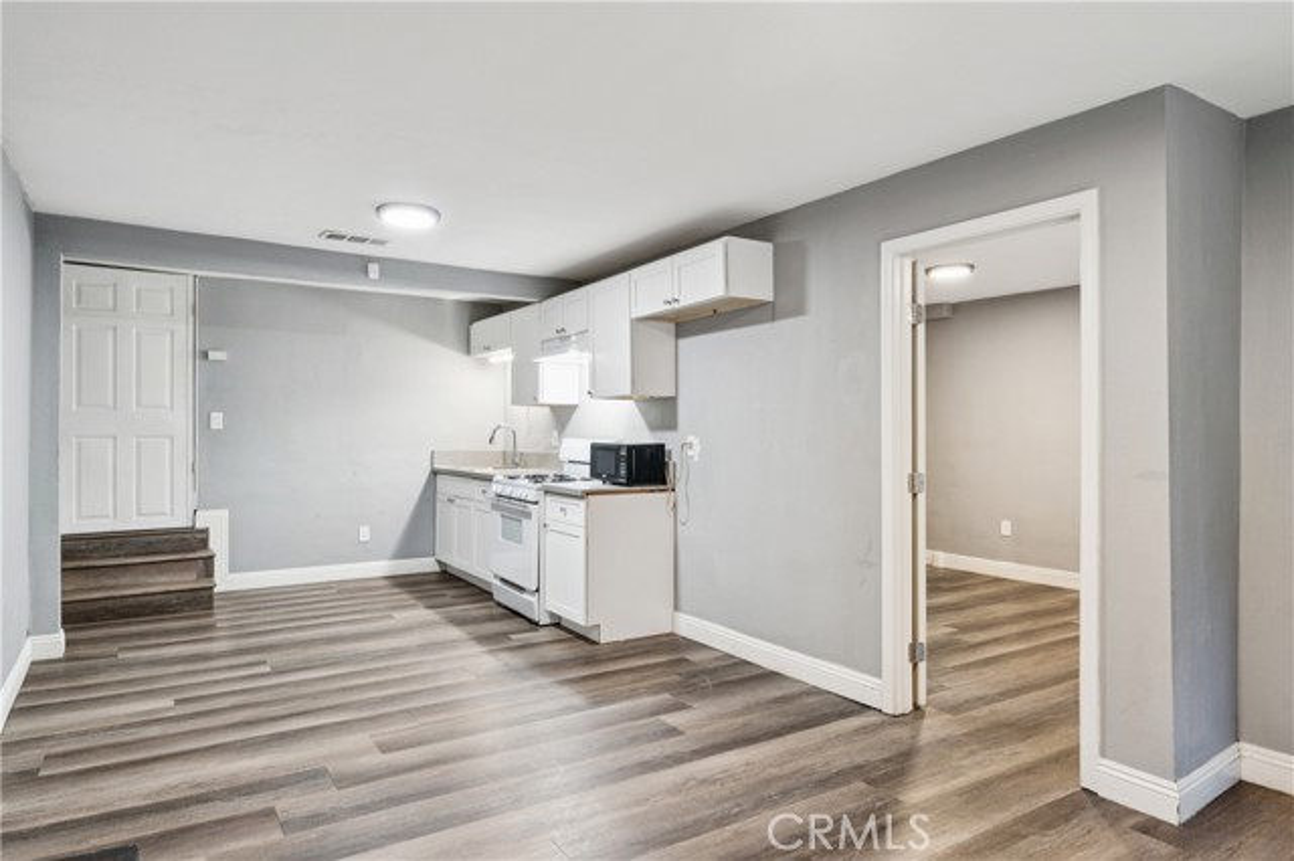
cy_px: 430
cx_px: 647
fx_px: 762
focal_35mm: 21
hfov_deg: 80.7
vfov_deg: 59.0
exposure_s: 2
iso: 100
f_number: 13
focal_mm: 21.2
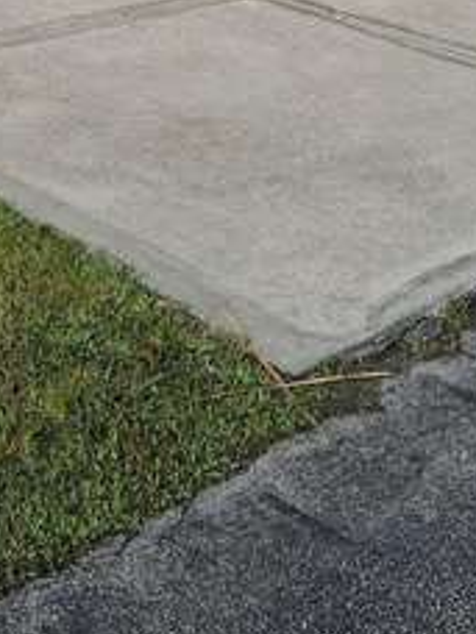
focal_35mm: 73
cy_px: -239
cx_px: 159
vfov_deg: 23.0
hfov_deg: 20.1
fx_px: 1338
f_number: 1.8
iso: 25
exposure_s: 1/1479
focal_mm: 3.98
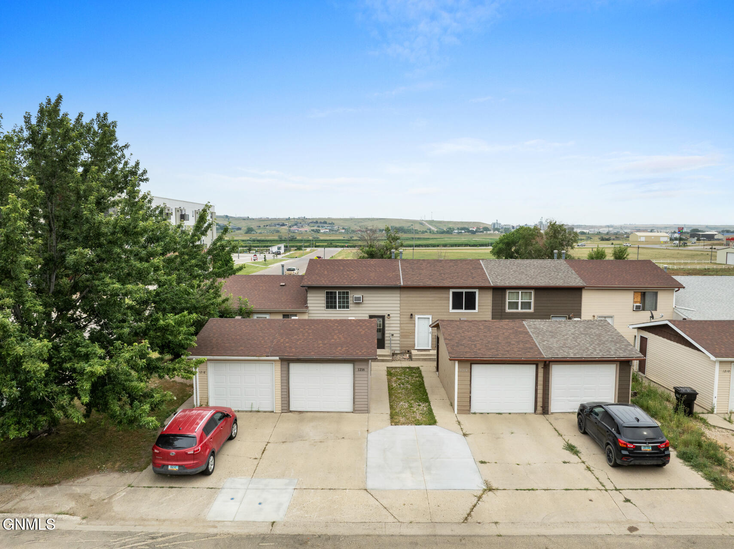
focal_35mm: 24
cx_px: 367
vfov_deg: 56.8
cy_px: 274
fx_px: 509
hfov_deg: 71.6
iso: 100
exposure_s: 1/320
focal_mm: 12.29
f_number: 7.1
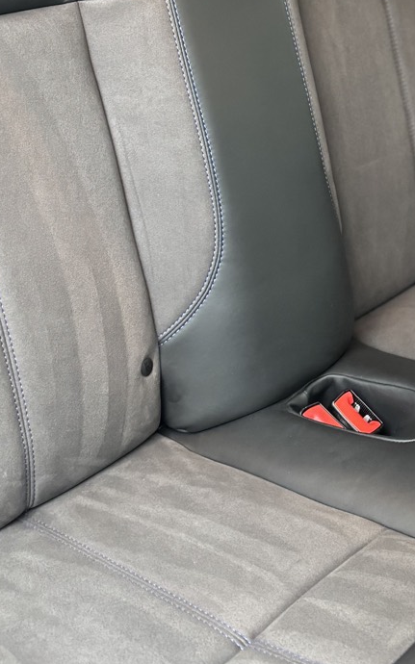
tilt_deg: -11.6
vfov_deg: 33.2
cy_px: 97
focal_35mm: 59
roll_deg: +3.7
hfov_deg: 21.7
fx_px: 1068
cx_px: 339
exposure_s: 1/33
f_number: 1.78
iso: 800
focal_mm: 6.76
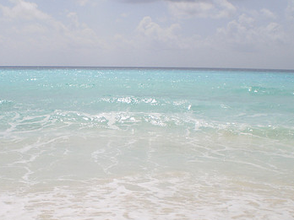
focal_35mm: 60
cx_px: 85
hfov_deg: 31.8
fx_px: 510
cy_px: 145
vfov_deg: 24.3
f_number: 4.6
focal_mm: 6.3
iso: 64
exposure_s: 1/2000
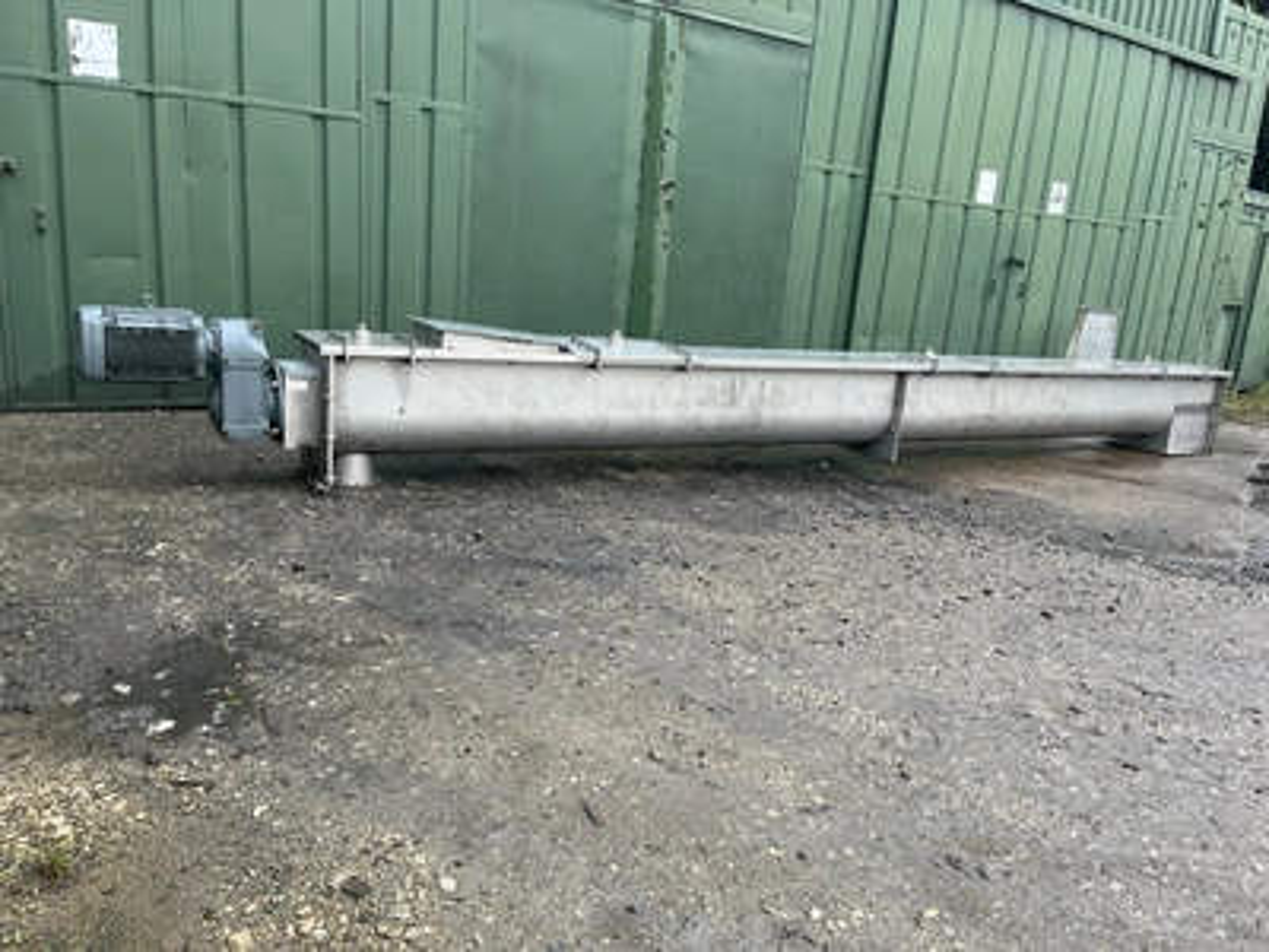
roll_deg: -2.7
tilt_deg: -12.2
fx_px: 953
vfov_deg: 53.1
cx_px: 634
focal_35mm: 26
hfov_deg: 67.3
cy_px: 476
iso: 50
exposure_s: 1/239
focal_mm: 5.1
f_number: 1.6
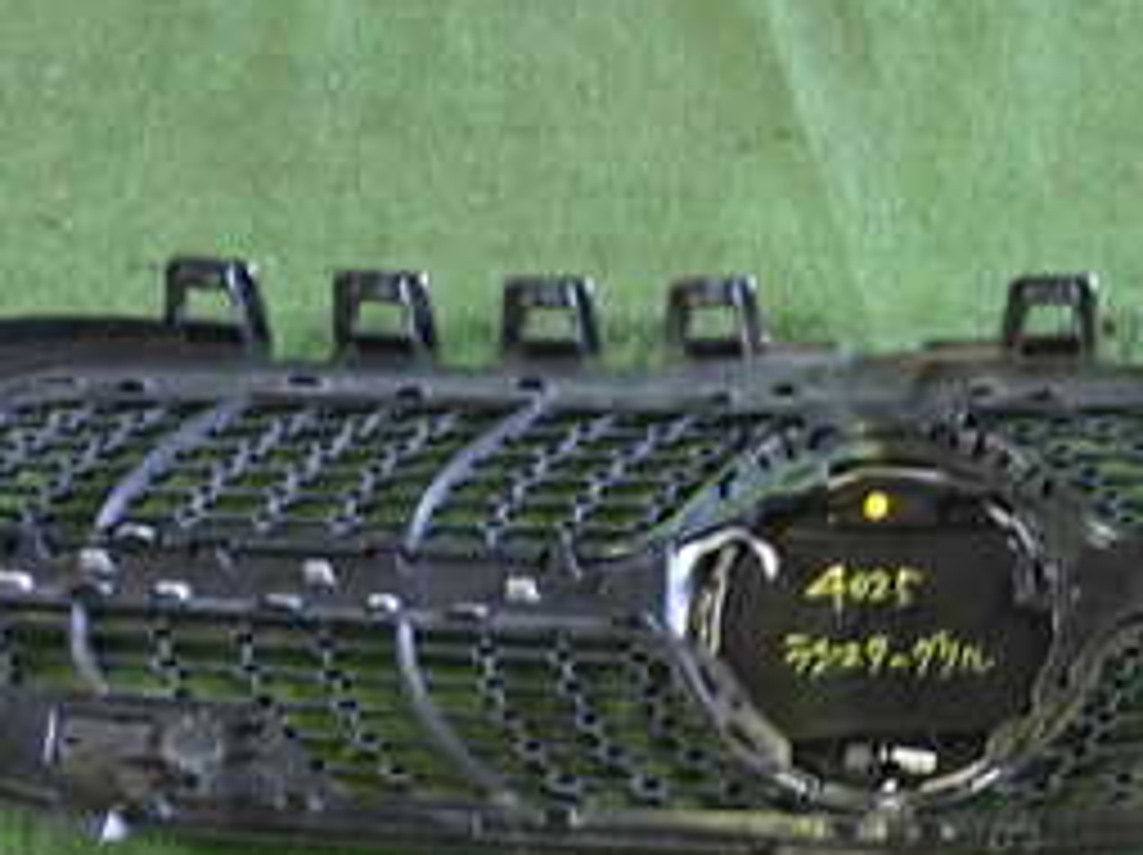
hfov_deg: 26.9
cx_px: 918
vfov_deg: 20.7
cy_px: 526
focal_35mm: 71
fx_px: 2342
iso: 400
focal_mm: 5.4
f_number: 2.3
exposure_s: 1/30
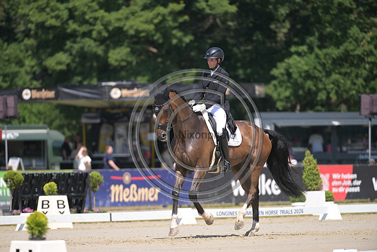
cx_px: 188
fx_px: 3771
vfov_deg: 3.8
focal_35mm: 360
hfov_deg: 5.7
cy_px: 126
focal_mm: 360
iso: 280
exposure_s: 1/1250
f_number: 5
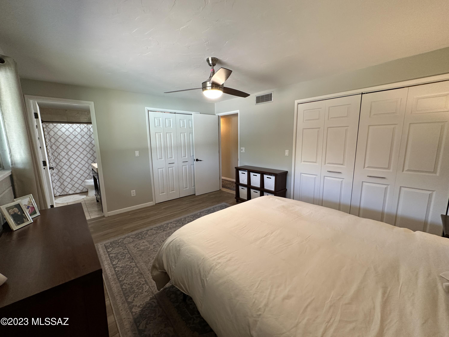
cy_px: 168
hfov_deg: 102.1
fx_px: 182
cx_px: 224
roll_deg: -0.2
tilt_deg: -9.9
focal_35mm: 14
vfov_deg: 85.7
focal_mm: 2.22
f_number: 2.2
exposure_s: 1/60
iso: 160
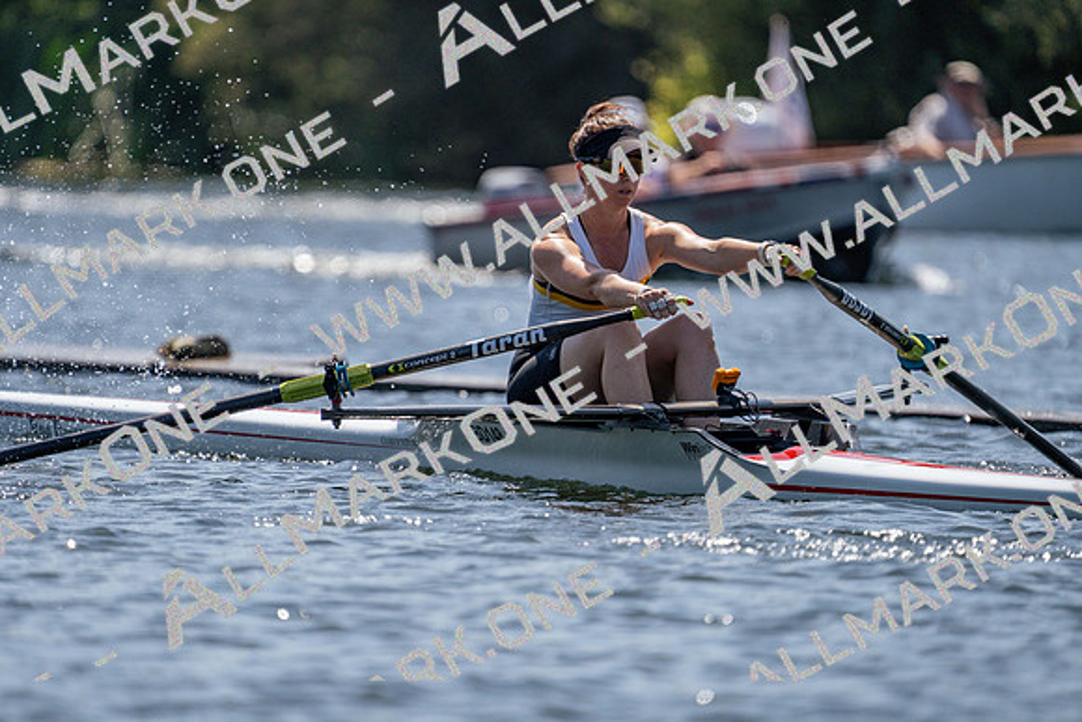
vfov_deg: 2.3
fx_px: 18037
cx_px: 541
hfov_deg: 3.4
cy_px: 361
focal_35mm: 600
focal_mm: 600
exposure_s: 1/2000
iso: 250
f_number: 6.3
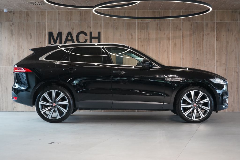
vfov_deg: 23.0
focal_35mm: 59
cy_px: 80
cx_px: 120
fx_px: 393
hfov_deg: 33.9
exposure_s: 1/160
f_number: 5
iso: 5000
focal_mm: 59
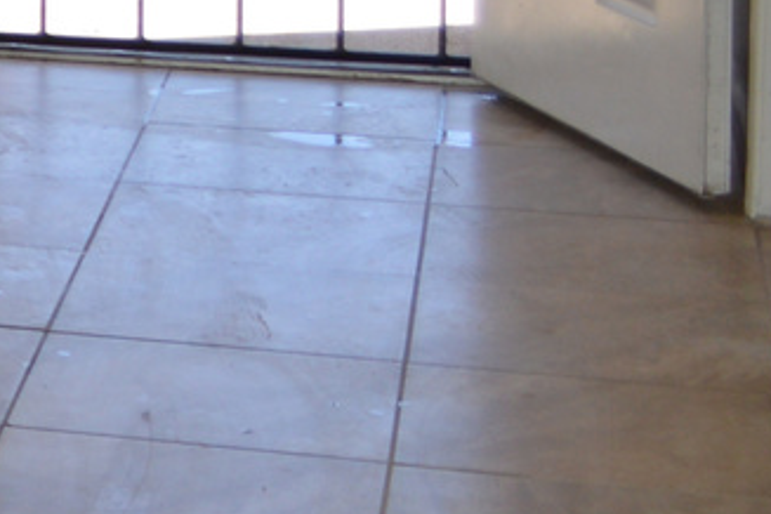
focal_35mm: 169
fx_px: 3619
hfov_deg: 9.8
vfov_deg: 7.8
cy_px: -490
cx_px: -1405
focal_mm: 18
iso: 140
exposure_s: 1/125
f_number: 4
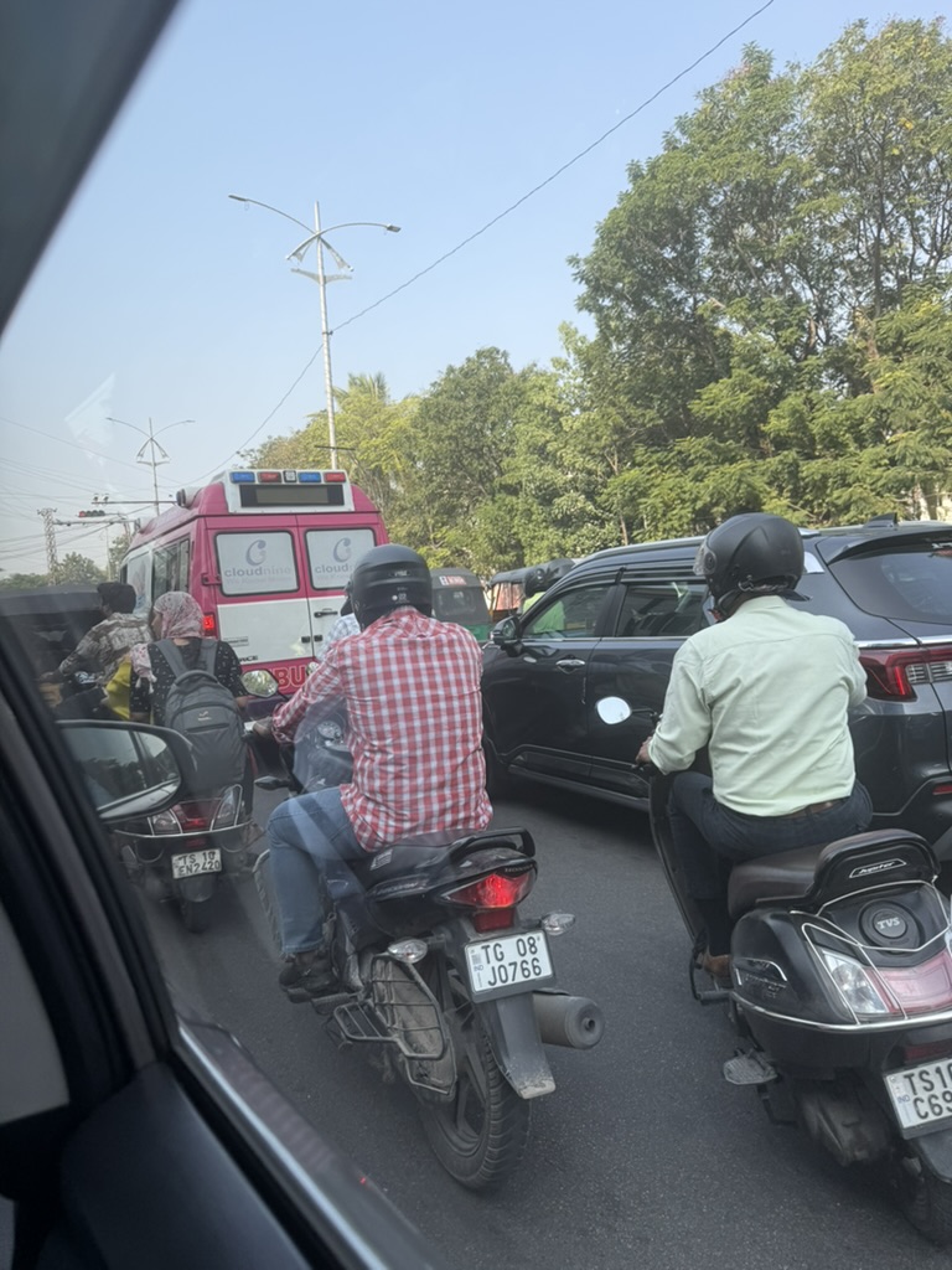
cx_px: 476
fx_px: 880
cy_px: 635
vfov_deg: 71.6
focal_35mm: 24
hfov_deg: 56.8
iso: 80
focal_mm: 6.76
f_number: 1.78
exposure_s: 1/1156
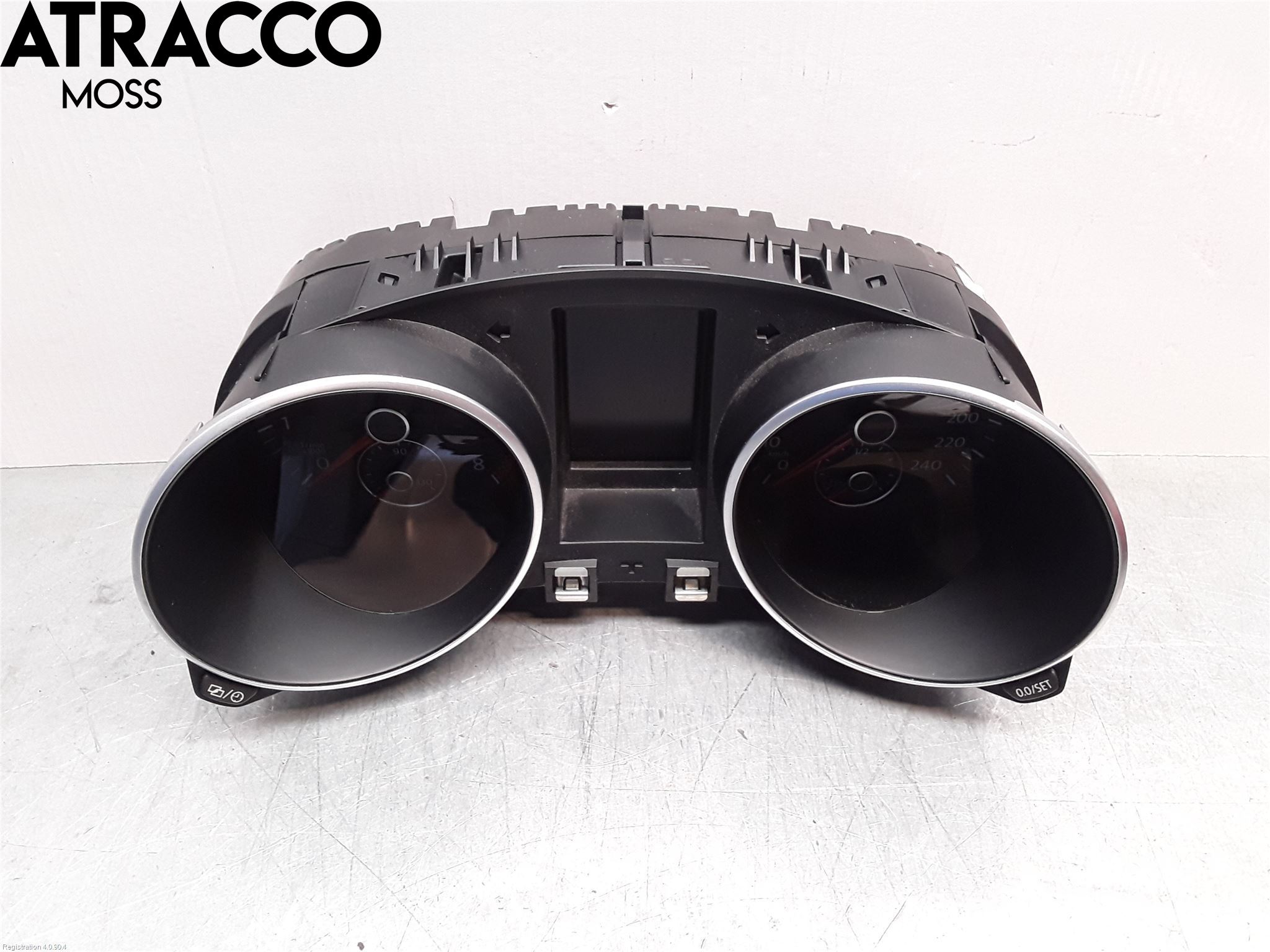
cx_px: 635
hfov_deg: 63.4
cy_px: 476
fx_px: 1027
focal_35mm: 28
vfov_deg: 49.7
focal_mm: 2.91
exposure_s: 1/50
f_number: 1.9
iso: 100
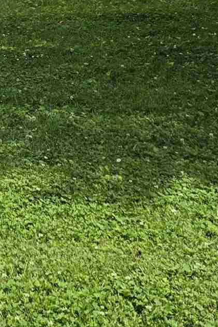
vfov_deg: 15.8
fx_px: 1062
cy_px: -187
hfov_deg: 11.1
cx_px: -150
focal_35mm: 117
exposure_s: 1/1480
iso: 25
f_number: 1.8
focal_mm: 5.4
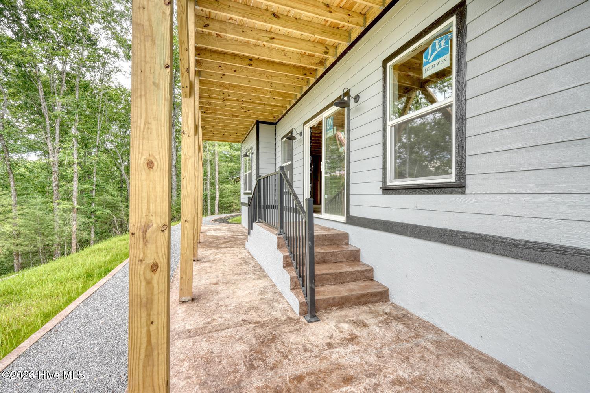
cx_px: 295
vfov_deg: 77.3
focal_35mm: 15
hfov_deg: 100.4
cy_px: 196
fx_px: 246
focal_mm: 10
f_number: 9
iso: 100
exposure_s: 1/6
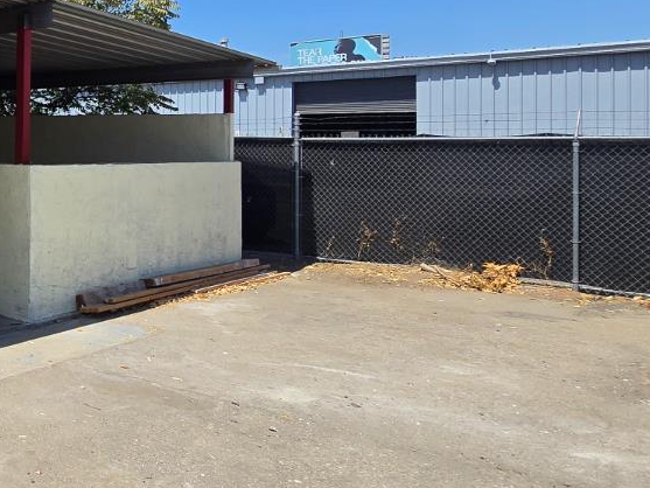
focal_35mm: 35
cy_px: 148
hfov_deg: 39.8
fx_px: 657
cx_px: -107
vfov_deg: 40.0
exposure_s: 1/3059
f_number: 2.2
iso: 50
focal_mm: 2.2
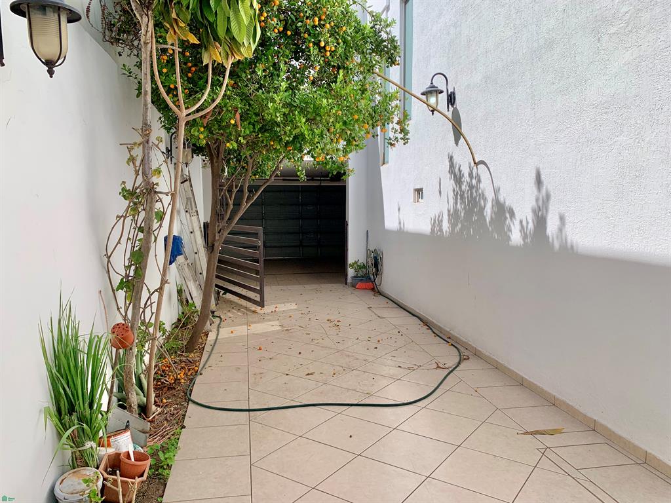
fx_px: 504
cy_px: 252
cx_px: 336
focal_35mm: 26
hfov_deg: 67.3
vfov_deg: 53.1
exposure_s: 1/2611
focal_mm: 4.25
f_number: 1.8
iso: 25
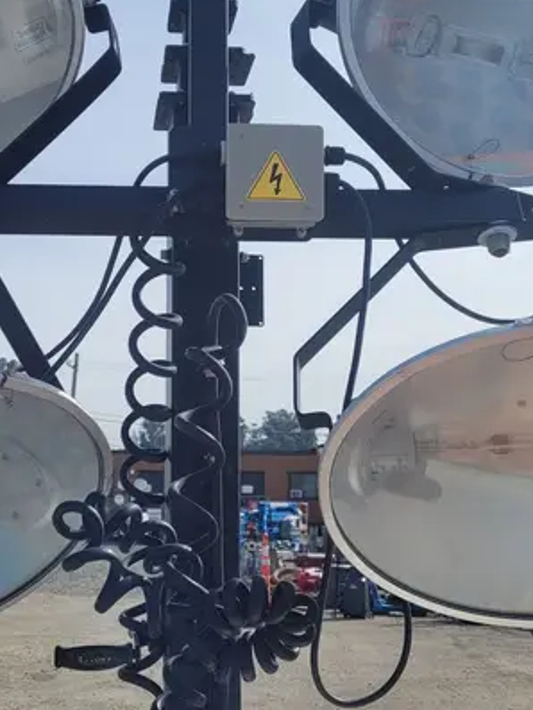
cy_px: 335
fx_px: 985
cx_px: 213
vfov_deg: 39.6
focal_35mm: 48
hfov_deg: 30.2
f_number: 1.8
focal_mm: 5.4
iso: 40
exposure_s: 1/3474
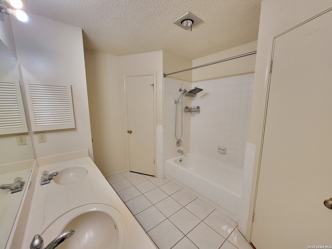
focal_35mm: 13
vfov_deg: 89.9
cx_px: 166
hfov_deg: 106.2
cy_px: 124
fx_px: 125
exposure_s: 1/60
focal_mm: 2.2
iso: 200
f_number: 2.2
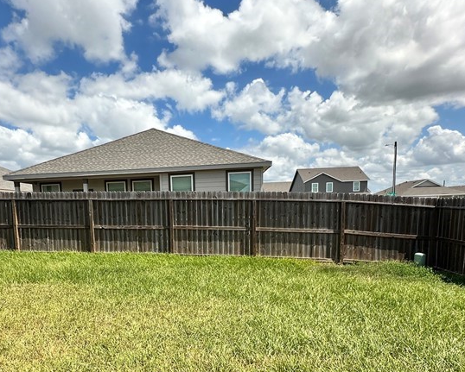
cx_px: 174
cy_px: 257
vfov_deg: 53.5
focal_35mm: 26
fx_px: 358
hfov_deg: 65.0
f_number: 2.2
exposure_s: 1/2257
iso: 50
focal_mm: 2.22
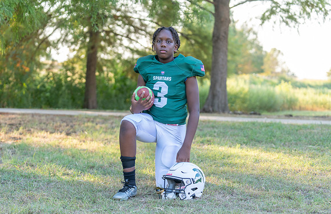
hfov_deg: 27.1
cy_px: 105
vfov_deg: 17.7
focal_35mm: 75
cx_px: 155
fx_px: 688
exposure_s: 1/320
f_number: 2.8
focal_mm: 70
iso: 250
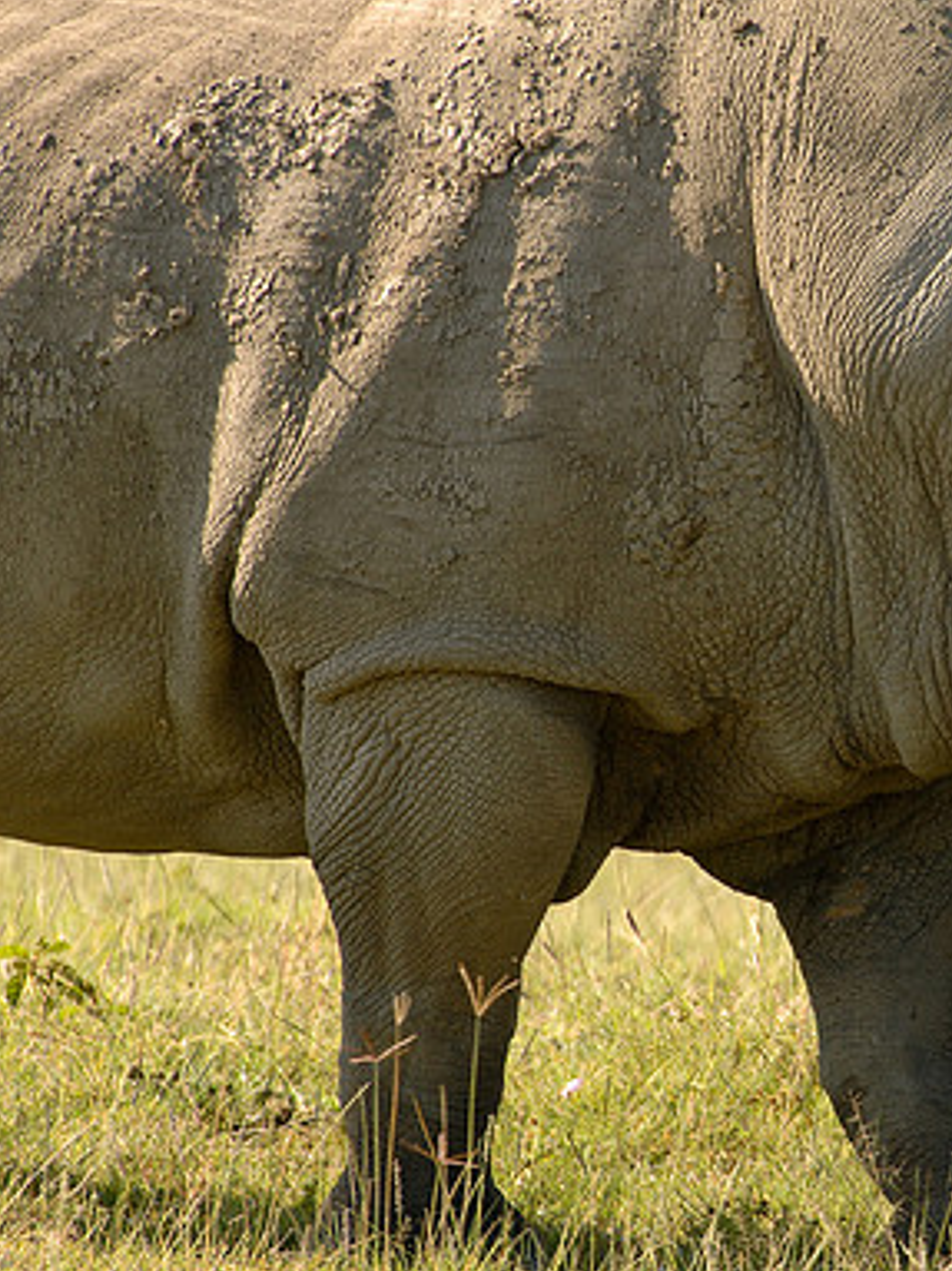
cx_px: 932
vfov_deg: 2.8
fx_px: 25609
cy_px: 636
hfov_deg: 2.1
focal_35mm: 698
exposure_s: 1/180
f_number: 7.1
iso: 200
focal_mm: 320
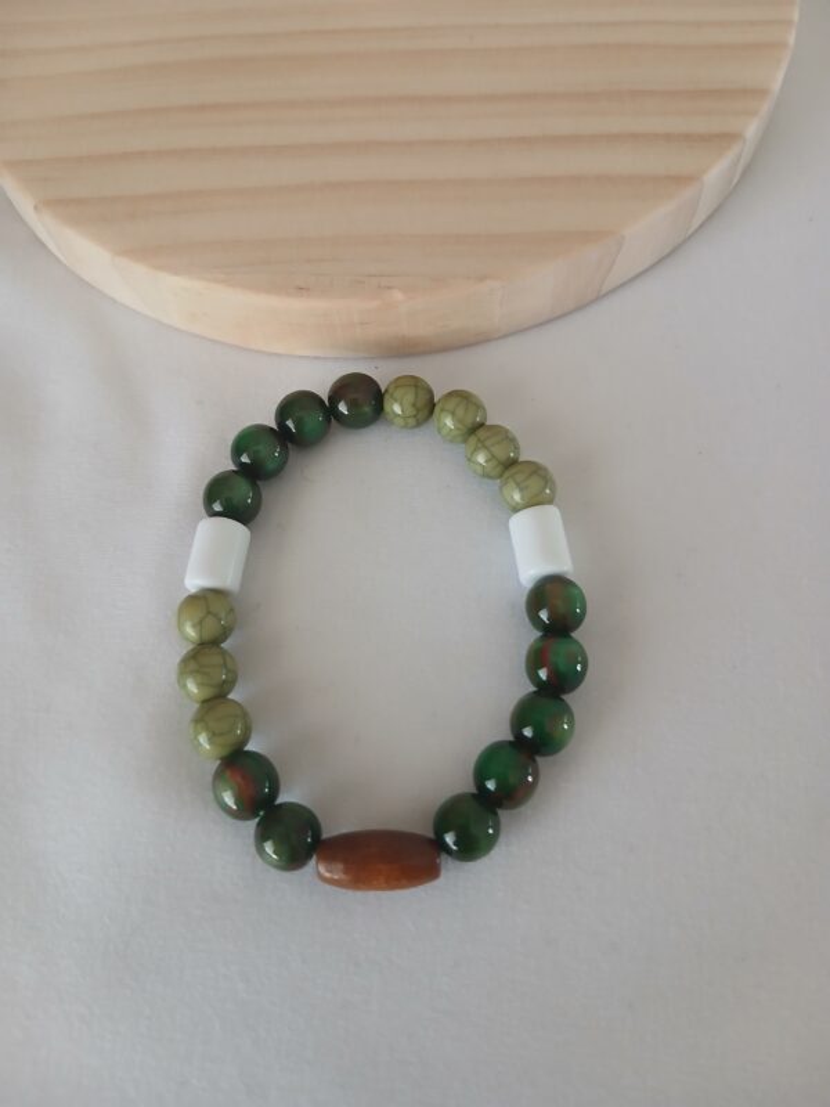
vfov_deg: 65.3
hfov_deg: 51.4
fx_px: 863
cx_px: 415
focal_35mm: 27
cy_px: 554
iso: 250
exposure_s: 1/33.3
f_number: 1.8
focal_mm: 3.98
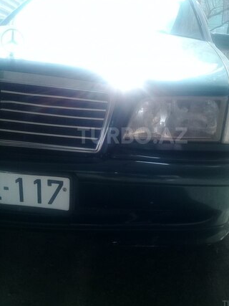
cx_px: 132
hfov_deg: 39.5
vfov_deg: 51.3
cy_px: 135
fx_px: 318
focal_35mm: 36
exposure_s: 1/286
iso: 64
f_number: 2.2
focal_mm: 3.3
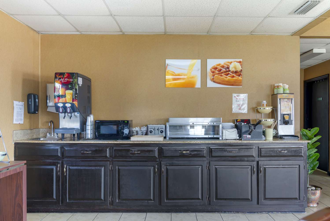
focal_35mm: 29
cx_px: 165
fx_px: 266
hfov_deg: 63.6
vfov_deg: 45.0
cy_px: 110
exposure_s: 1
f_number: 10
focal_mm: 29
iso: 200
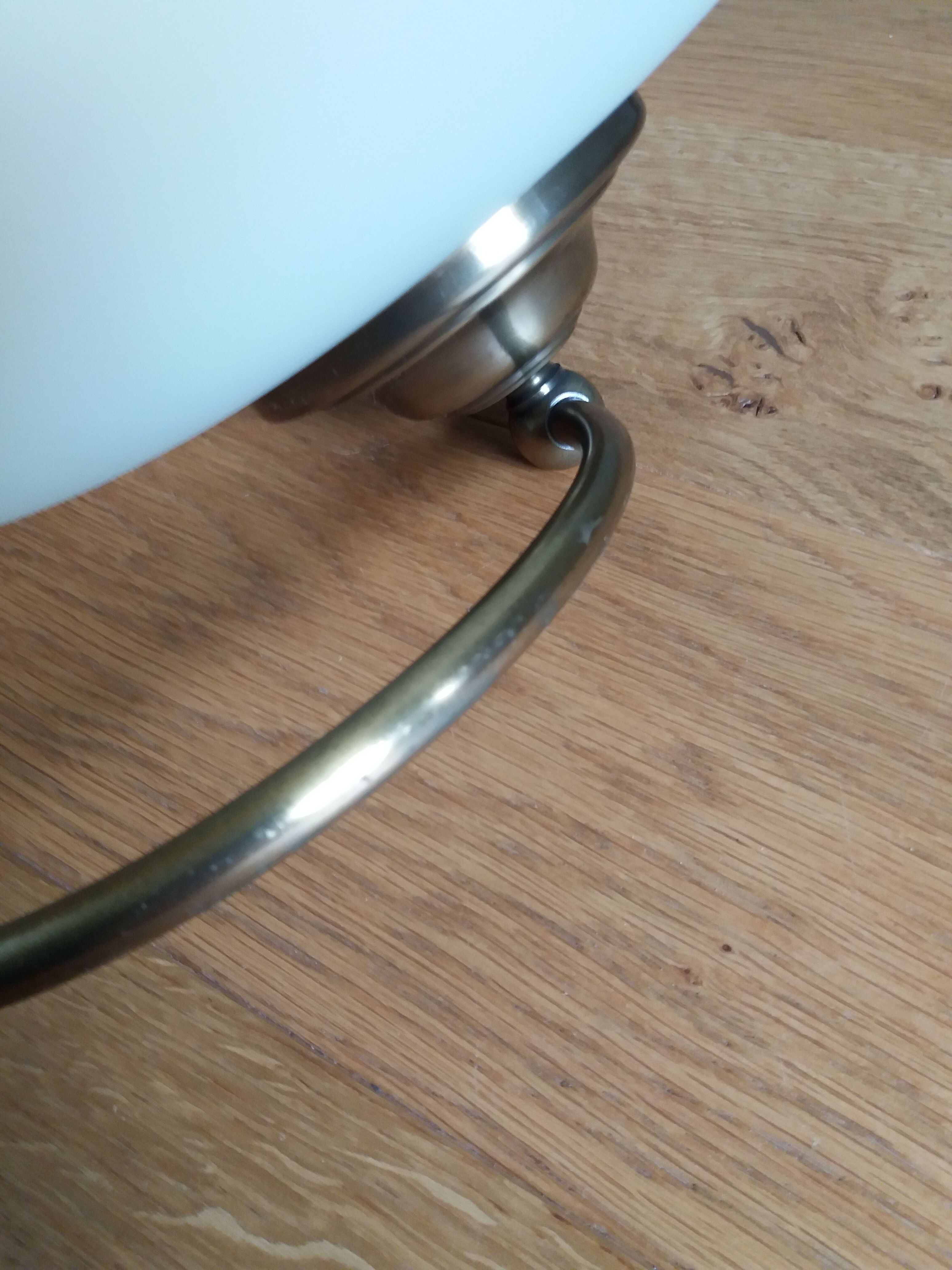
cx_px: 476
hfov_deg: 49.7
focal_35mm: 28
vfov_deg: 63.4
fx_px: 1027
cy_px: 635
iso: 160
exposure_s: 1/20
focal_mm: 3.7
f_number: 1.9
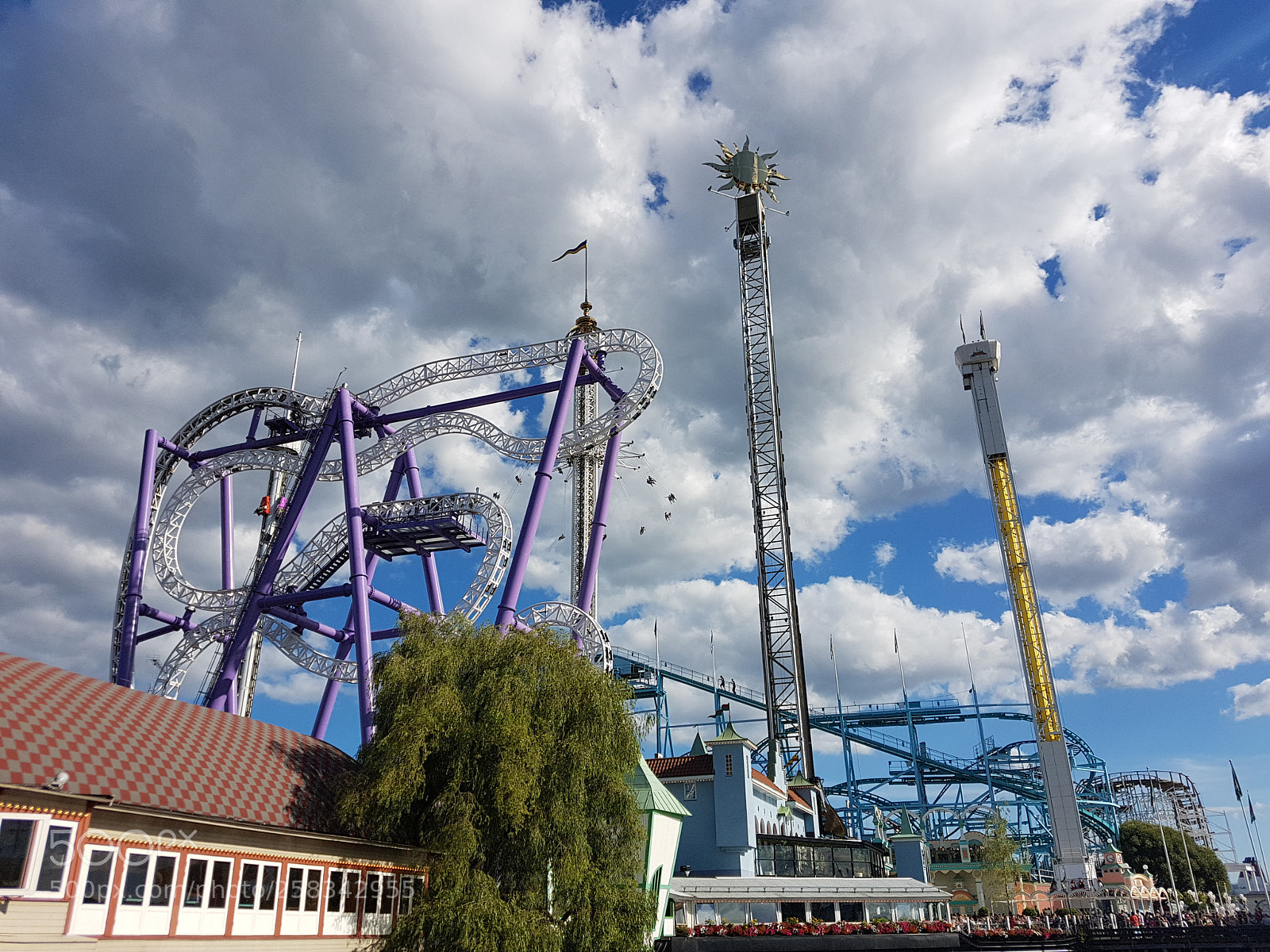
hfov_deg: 67.3
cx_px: 635
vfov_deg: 53.1
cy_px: 476
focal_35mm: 26
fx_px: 954
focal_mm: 4.2
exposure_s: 1/3320
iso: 40
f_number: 1.7
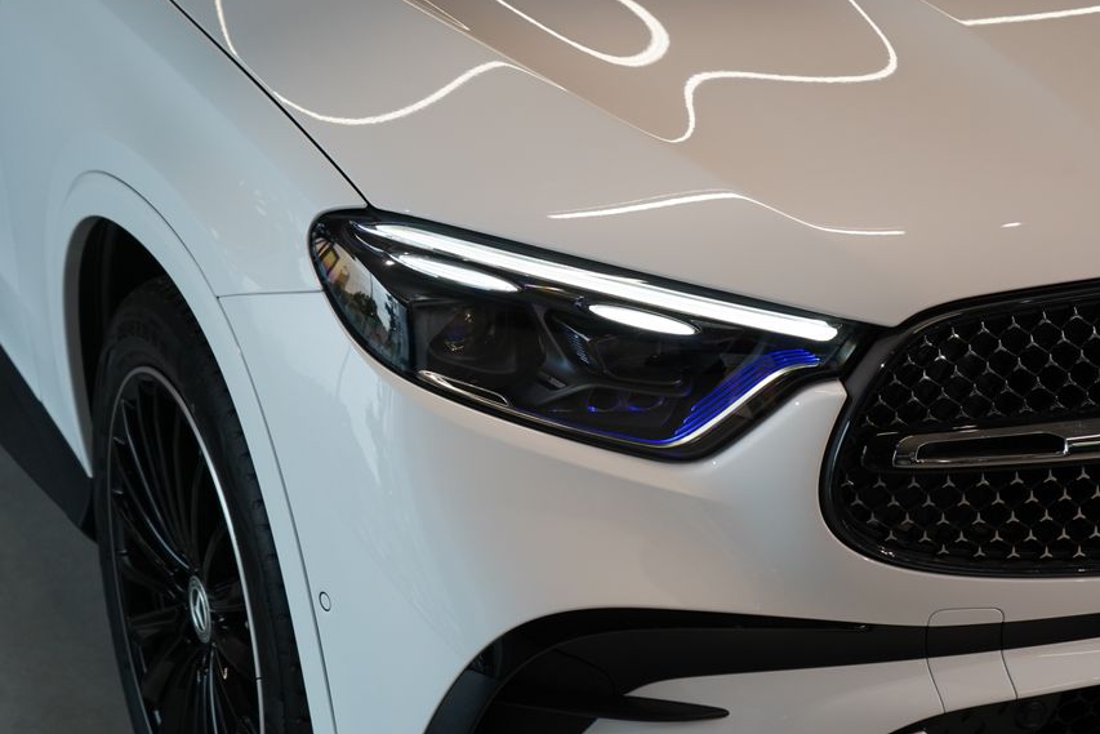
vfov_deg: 16.3
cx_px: 578
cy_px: 321
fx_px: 2567
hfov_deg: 24.2
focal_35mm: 84
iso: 1600
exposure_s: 1/160
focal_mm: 70
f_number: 5.6
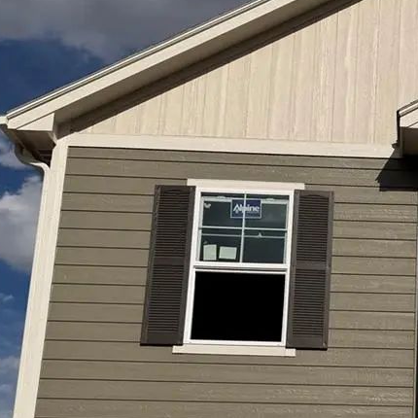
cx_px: 436
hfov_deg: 23.1
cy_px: 363
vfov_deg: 23.8
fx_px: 970
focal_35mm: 71
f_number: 1.78
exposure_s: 1/17544
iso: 80
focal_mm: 6.76
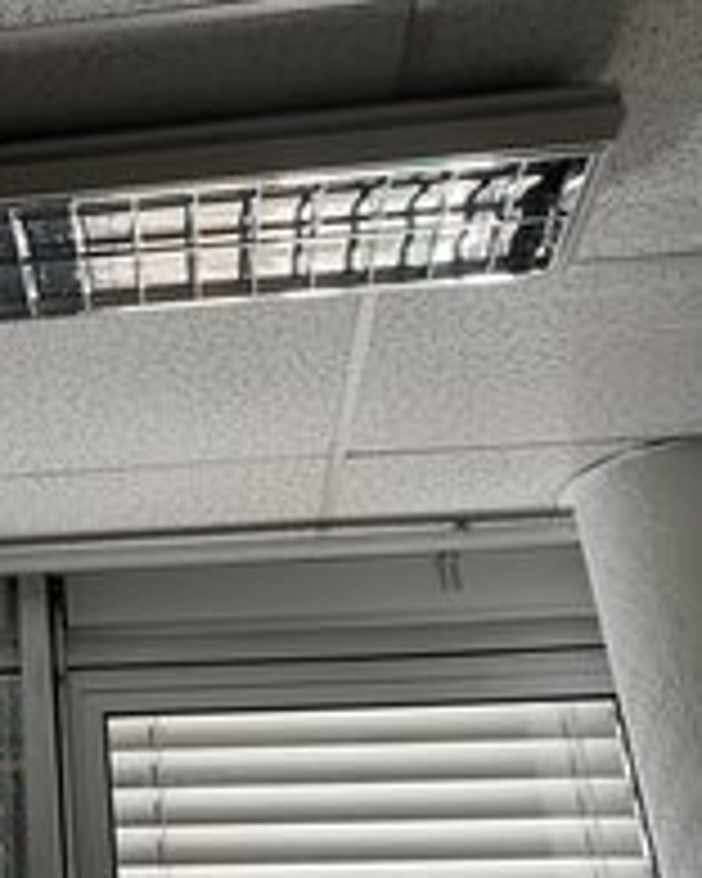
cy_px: 270
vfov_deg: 32.1
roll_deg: +0.0
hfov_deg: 24.4
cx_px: -76
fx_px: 1506
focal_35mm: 58
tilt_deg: +29.6
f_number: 1.8
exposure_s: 1/122
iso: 32
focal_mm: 3
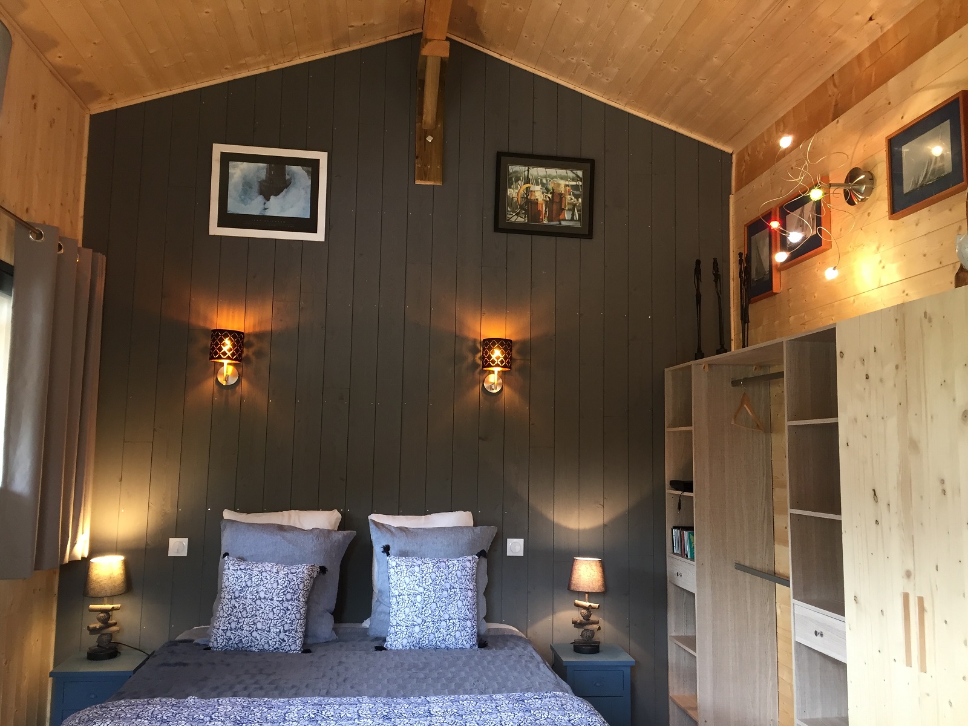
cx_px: 484
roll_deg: -1.5
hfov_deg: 61.7
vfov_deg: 48.2
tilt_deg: +5.8
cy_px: 363
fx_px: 811
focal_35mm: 29
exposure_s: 1/33
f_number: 2.2
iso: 80
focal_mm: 4.15
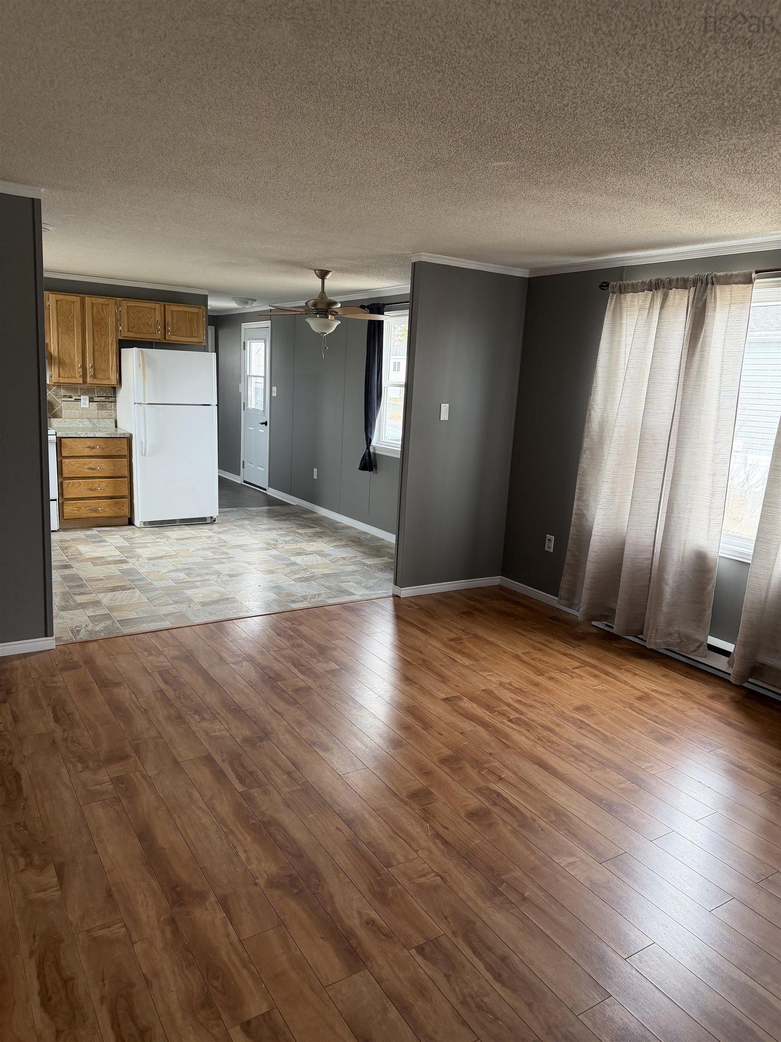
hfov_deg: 56.8
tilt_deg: -10.9
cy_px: 521
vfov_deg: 71.6
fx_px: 722
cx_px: 390
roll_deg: -3.0
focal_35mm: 24
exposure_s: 1/133
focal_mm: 6.76
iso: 160
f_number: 1.78
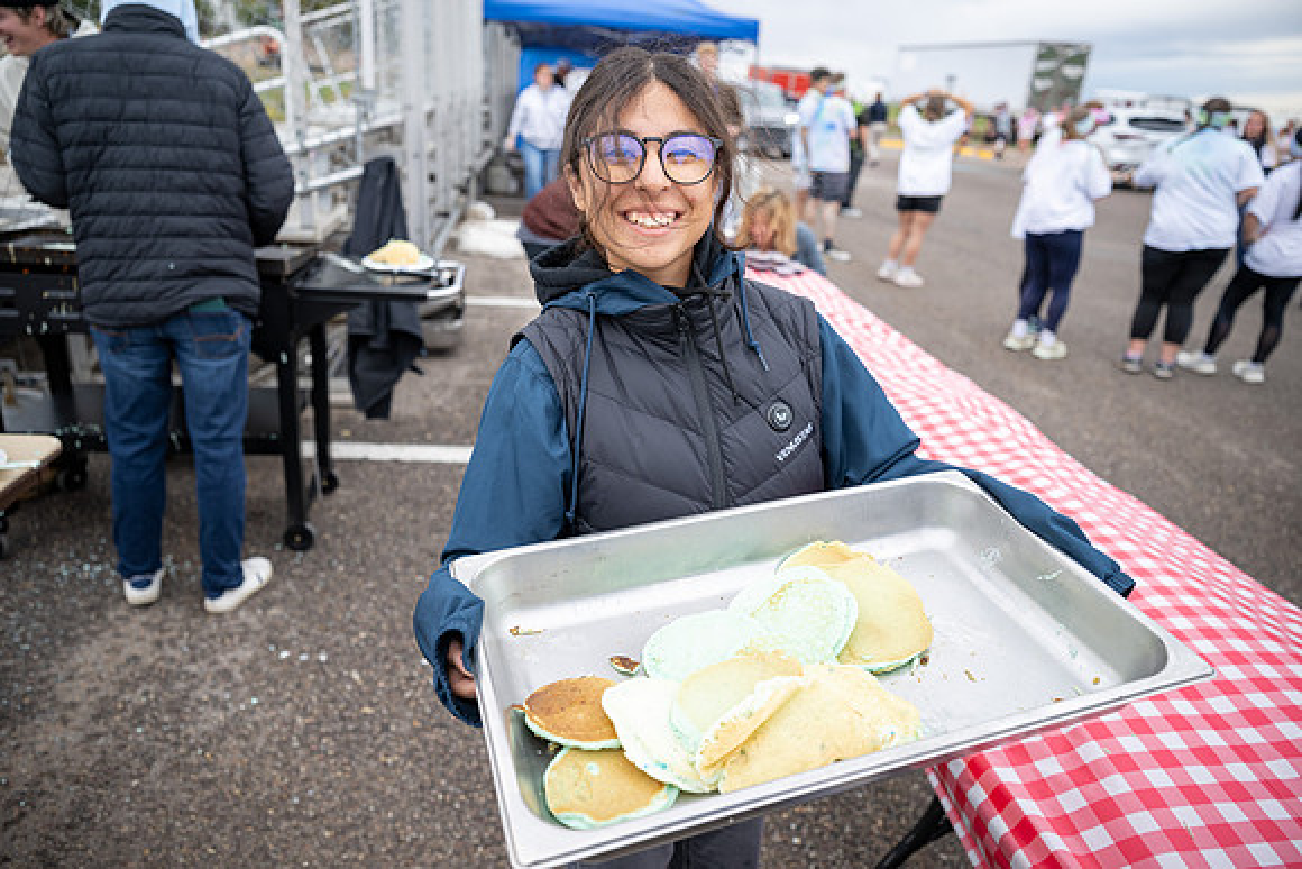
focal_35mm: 24
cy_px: 434
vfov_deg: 53.2
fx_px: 868
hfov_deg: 73.7
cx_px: 651
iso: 160
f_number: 2.8
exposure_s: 1/500
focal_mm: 24
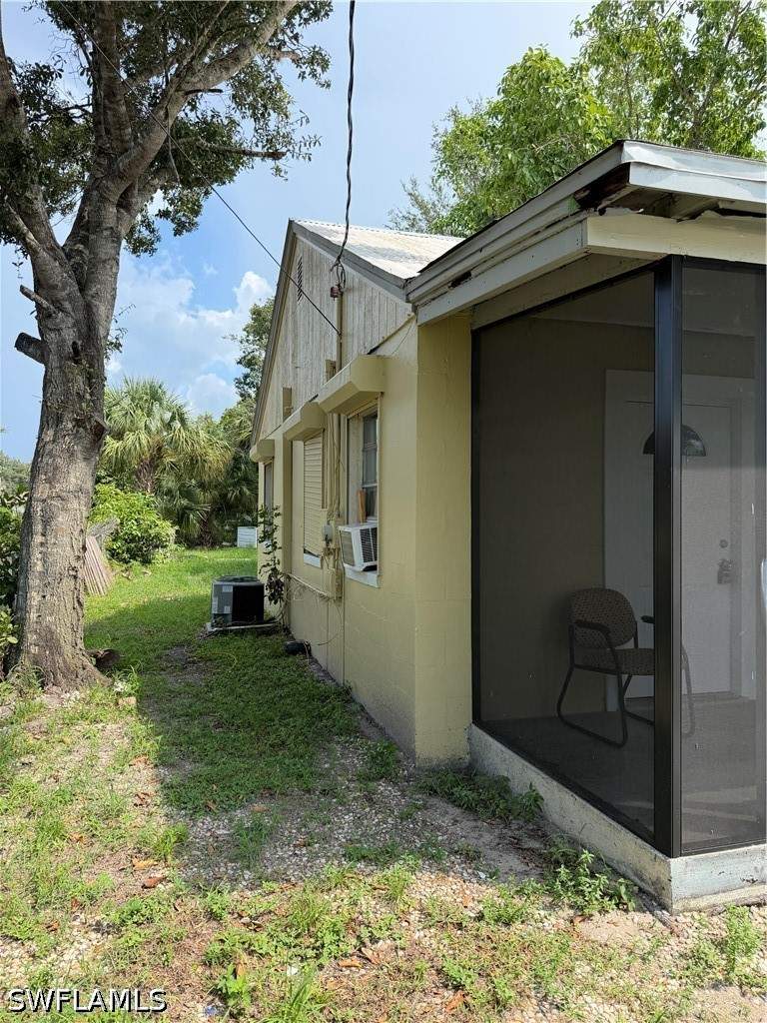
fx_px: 709
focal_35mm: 24
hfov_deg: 56.8
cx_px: 384
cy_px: 512
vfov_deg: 71.6
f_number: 1.78
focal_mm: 6.76
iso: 80
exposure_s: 1/1553
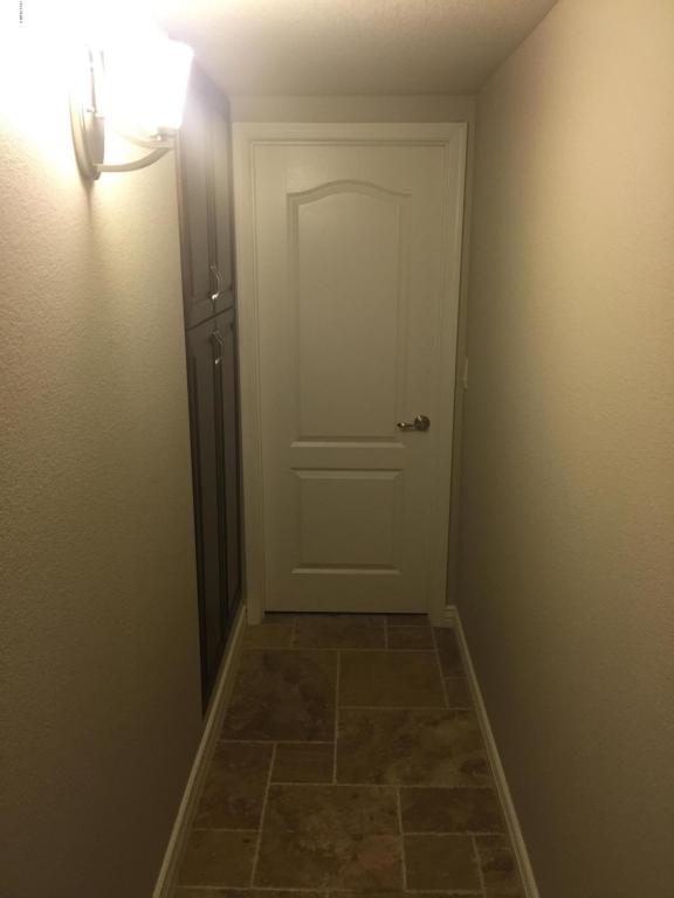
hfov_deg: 48.2
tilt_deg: -13.9
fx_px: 753
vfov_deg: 61.7
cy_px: 449
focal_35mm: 29
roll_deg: +1.0
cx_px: 337
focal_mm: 4.15
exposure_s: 1/33
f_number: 2.2
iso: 125
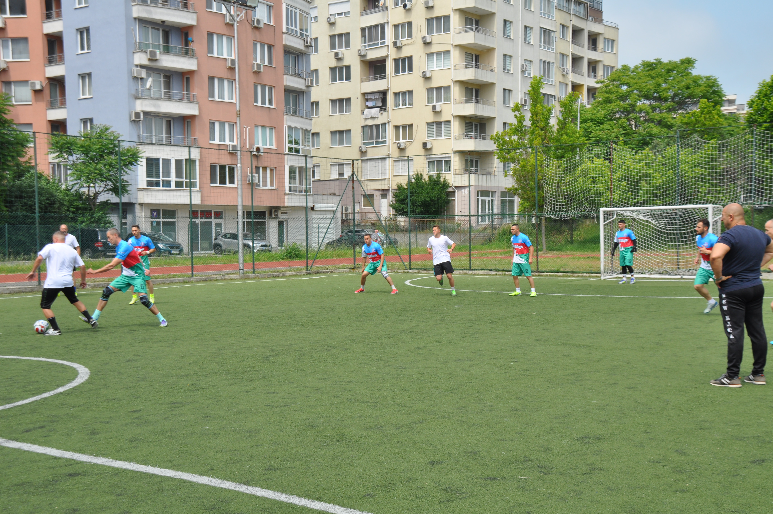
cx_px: 386
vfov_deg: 28.9
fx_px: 997
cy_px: 257
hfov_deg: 42.4
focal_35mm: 46
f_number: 9
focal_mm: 31
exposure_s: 1/320
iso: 200
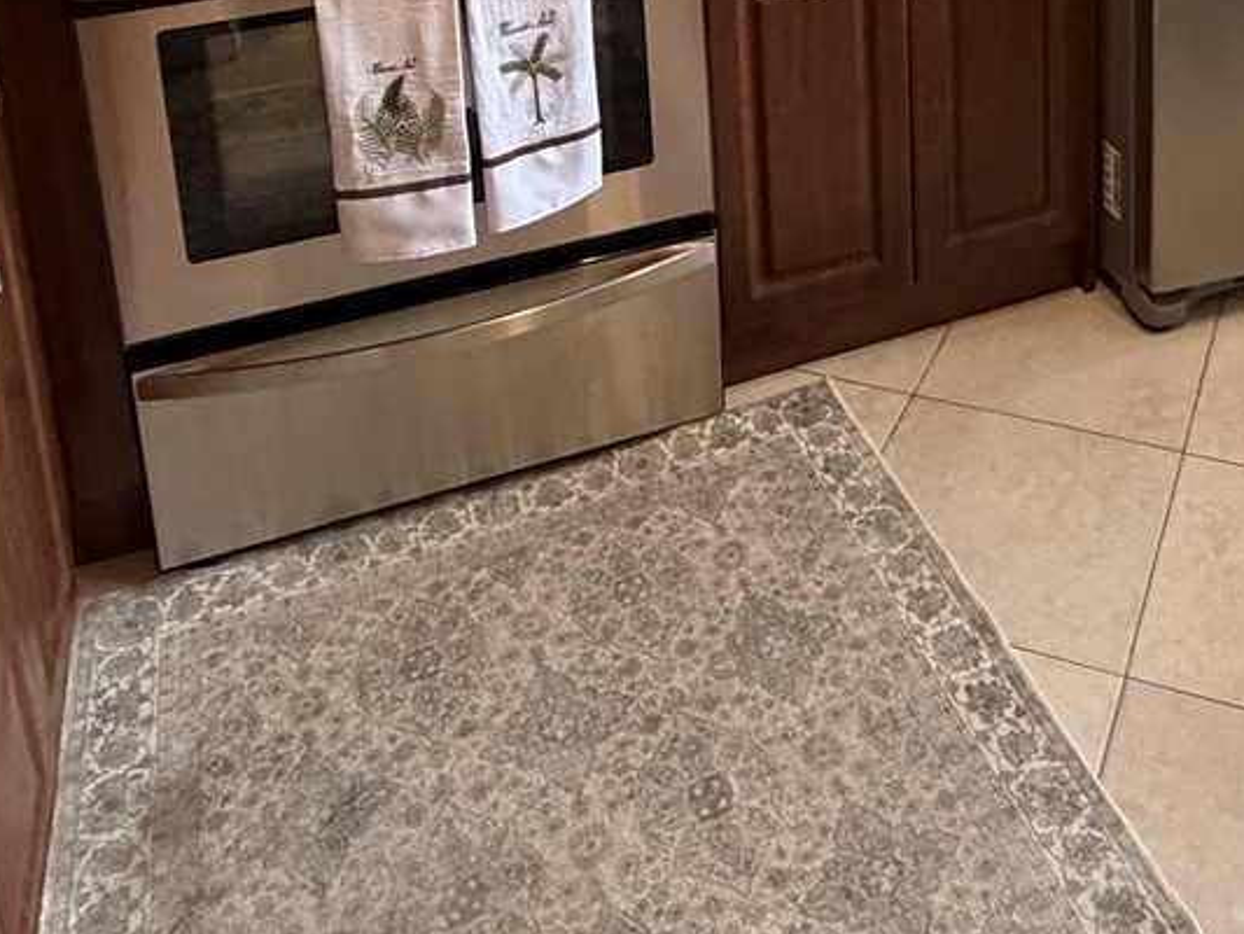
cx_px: 901
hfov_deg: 43.6
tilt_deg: -13.5
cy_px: -257
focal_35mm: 42
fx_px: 1510
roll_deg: +2.2
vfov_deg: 28.6
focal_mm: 2.22
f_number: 2.2
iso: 500
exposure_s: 1/60
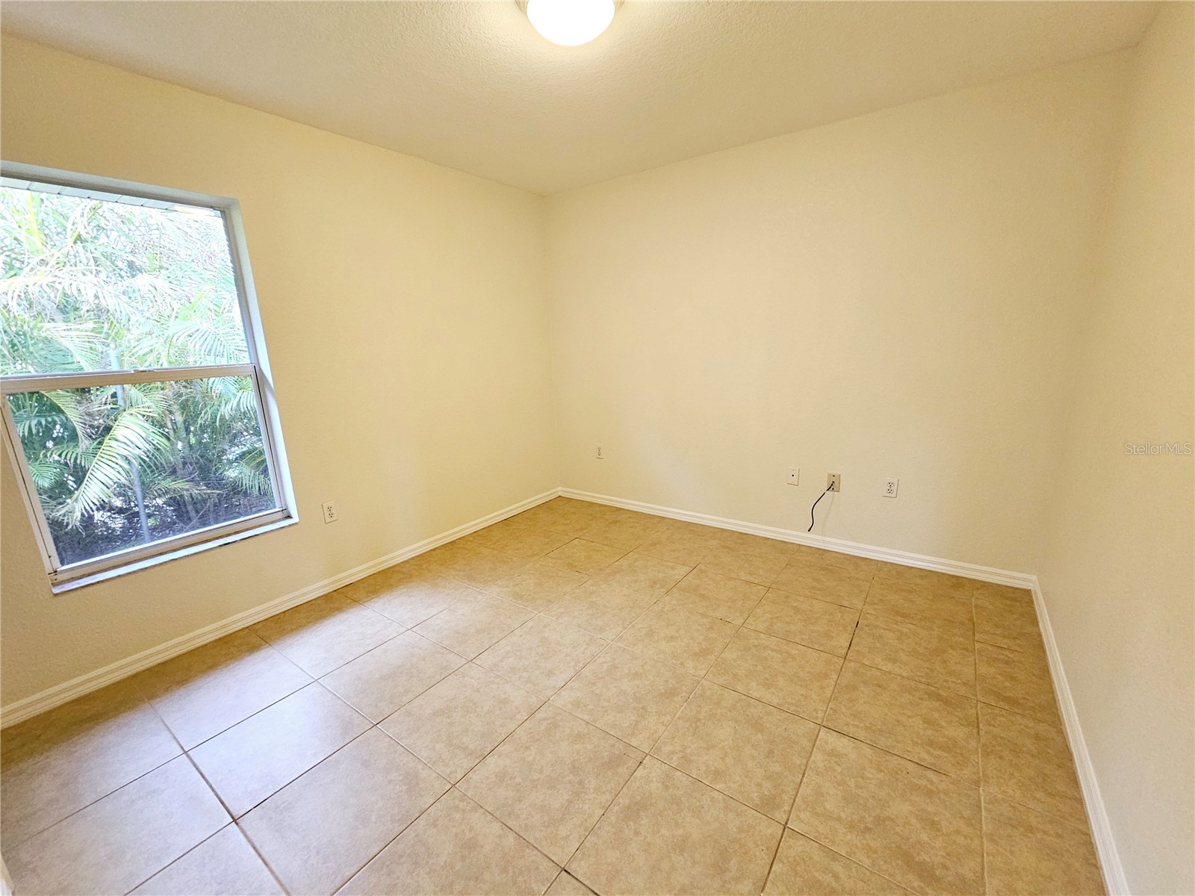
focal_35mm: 13
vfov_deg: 89.9
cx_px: 598
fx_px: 449
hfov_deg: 106.2
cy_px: 448
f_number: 2.2
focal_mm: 2.2
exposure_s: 1/60
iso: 200
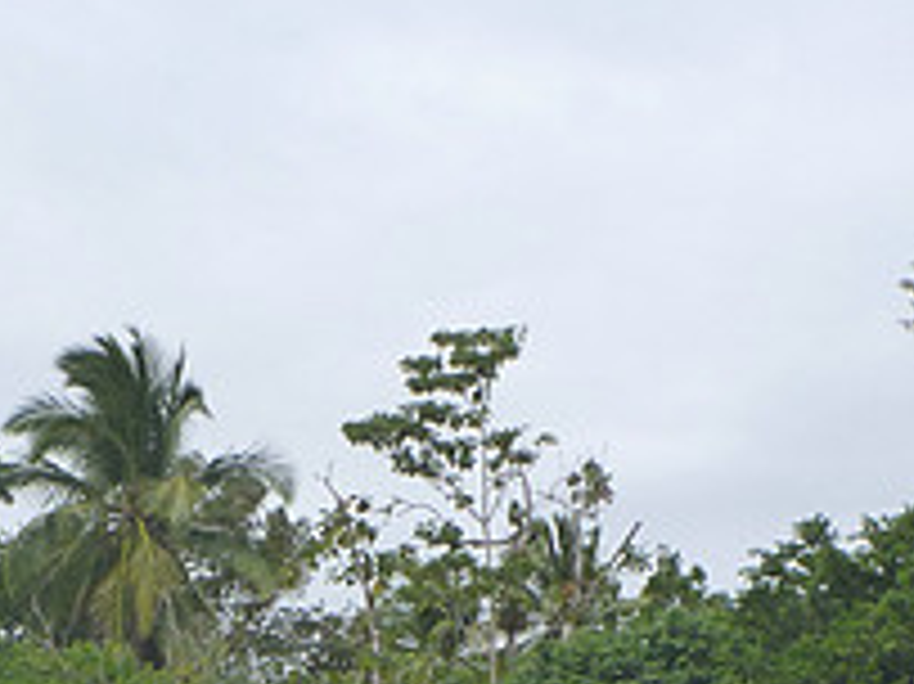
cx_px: 95
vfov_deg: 12.4
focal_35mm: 117
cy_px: 808
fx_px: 3087
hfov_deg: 16.6
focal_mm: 7.4
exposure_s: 1/500
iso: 160
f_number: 4.2
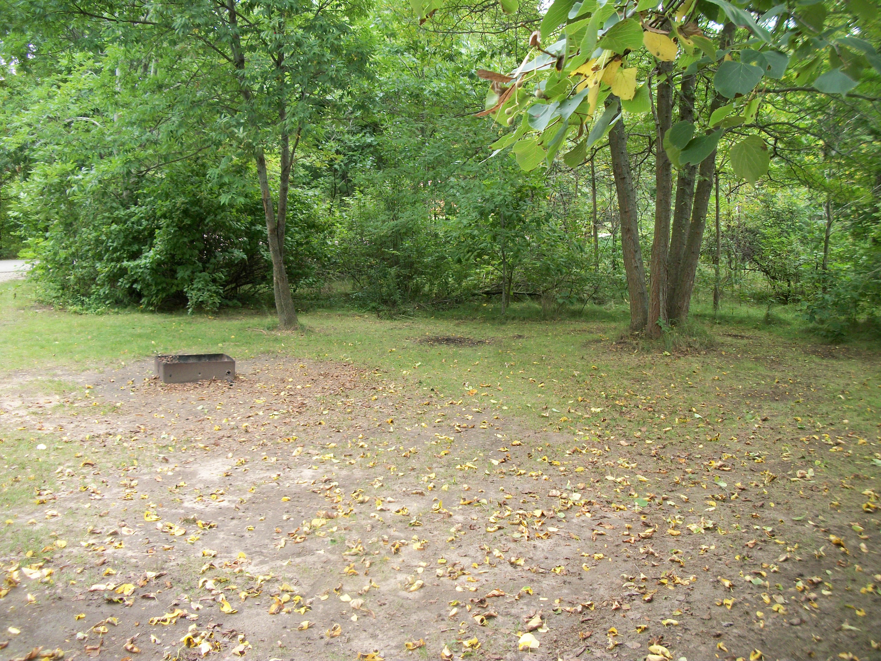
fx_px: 814
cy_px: 330
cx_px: 440
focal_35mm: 32
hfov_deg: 56.8
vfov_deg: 44.2
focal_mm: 5.7
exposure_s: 1/100
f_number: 2.9
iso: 80
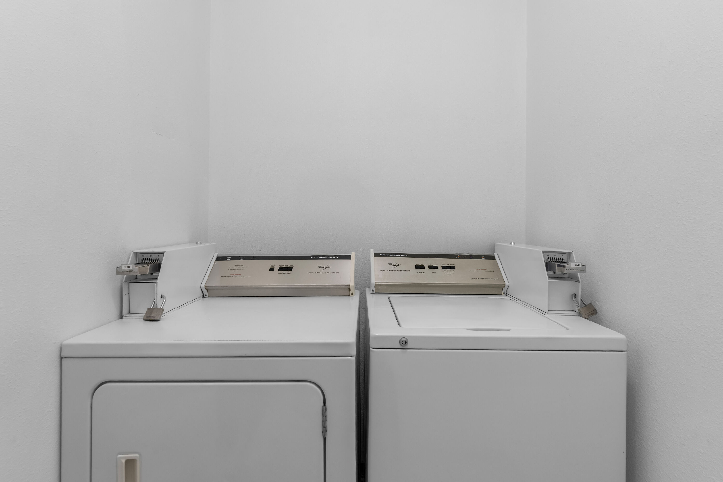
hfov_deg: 100.4
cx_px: 362
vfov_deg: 77.3
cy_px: 241
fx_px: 301
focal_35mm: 15
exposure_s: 1/3
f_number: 9
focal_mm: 15
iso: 250
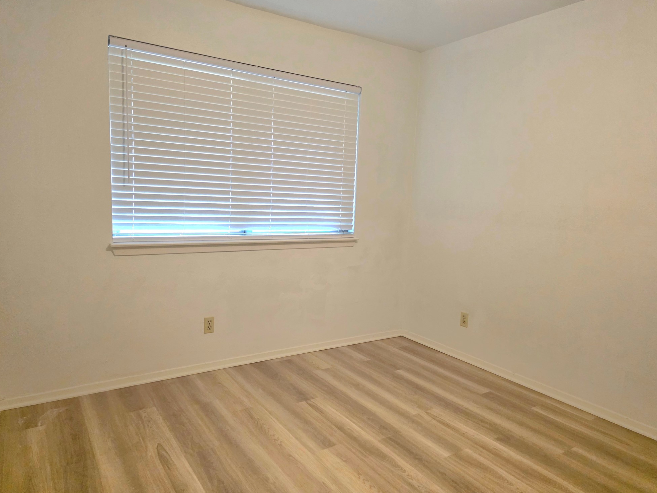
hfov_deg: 71.6
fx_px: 455
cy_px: 247
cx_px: 328
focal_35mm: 24
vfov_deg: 56.8
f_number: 1.7
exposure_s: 1/120
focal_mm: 6.3
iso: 1600
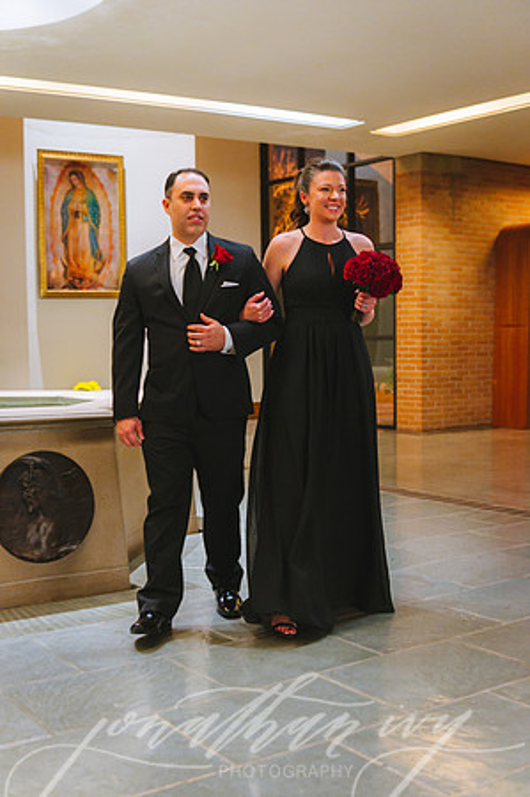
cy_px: 398
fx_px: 996
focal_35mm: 45
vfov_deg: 43.6
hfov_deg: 29.8
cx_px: 265
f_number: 2.8
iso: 4000
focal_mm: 45
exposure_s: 1/160
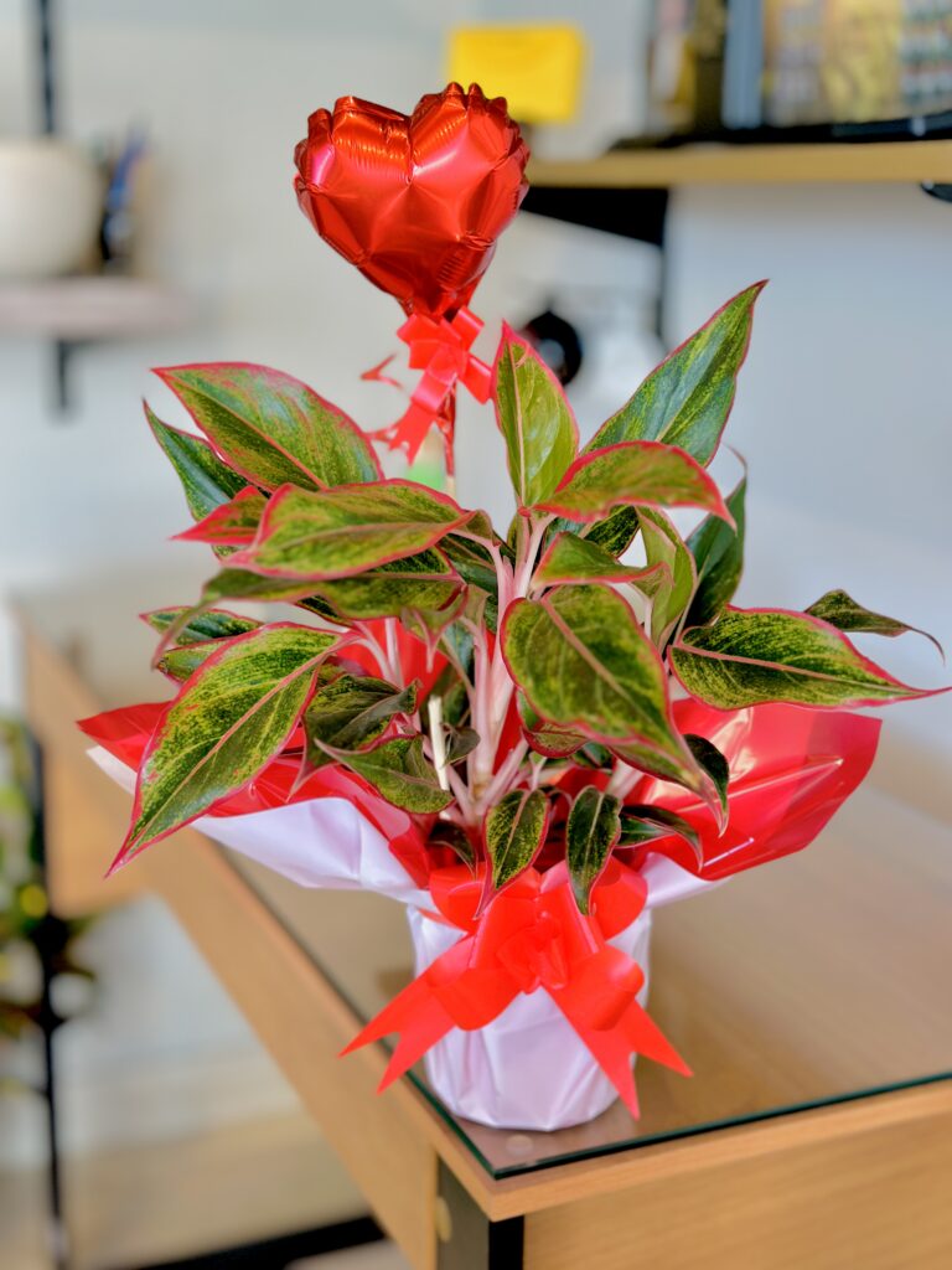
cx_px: 476
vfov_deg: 39.7
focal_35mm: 48
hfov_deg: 30.3
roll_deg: -1.6
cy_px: 635
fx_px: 1760
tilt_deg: -13.8
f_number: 1.78
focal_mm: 6.86
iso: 80
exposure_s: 1/120
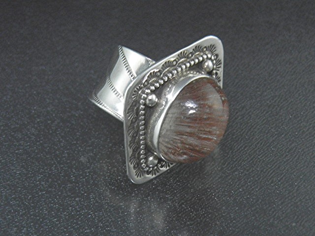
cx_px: 158
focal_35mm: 77
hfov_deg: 25.3
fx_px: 701
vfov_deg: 19.1
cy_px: 118
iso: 711
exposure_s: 1/30
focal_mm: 13.9
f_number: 8.6
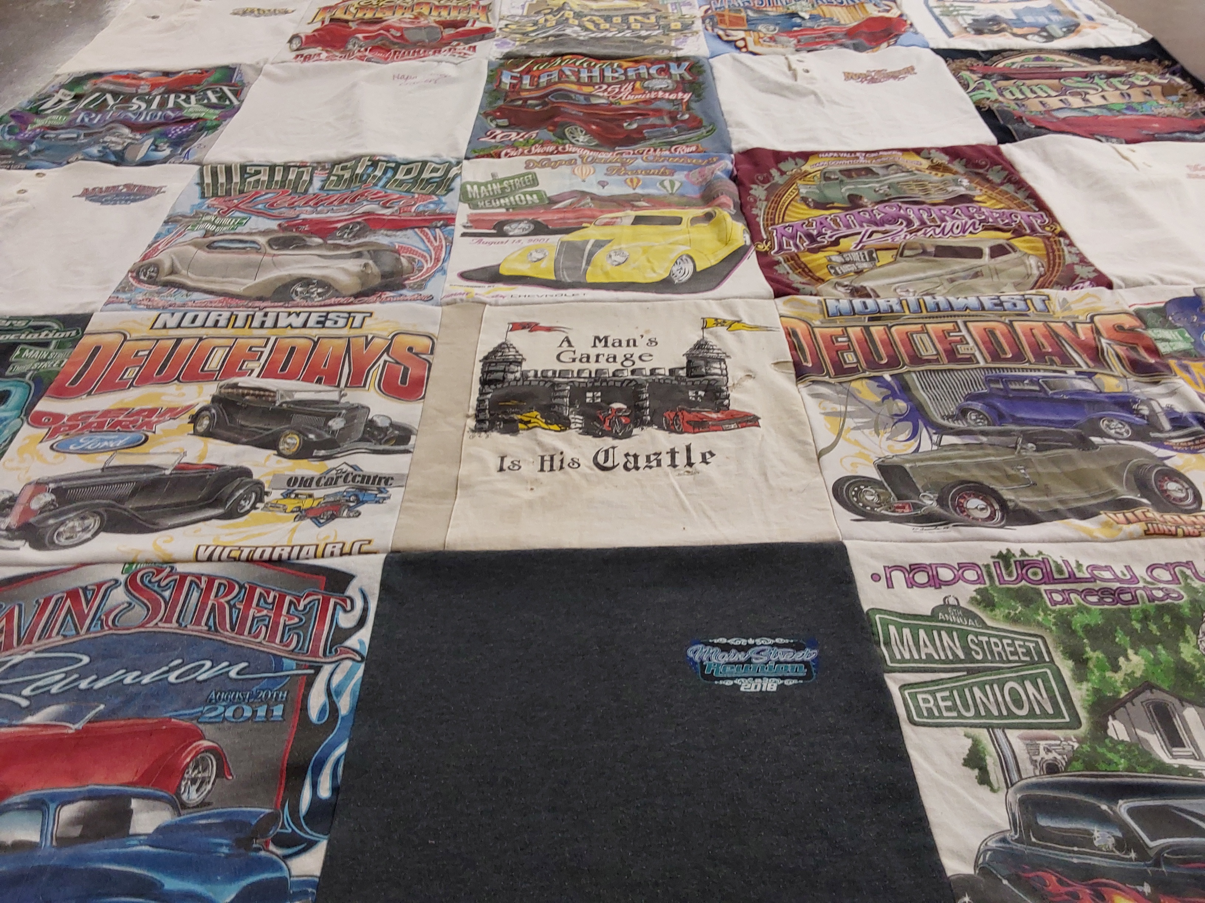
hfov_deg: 63.4
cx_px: 602
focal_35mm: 28
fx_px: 975
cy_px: 452
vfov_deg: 49.7
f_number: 1.9
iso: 80
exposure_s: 1/60
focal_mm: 2.91
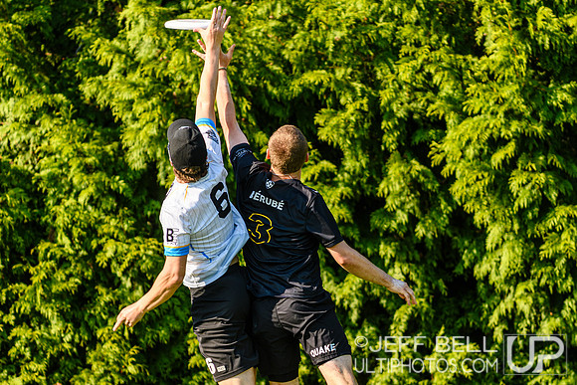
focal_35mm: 428
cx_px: 288
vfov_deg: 3.2
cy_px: 234
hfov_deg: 4.8
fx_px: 6856
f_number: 3.2
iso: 100
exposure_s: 1/1250
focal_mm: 200
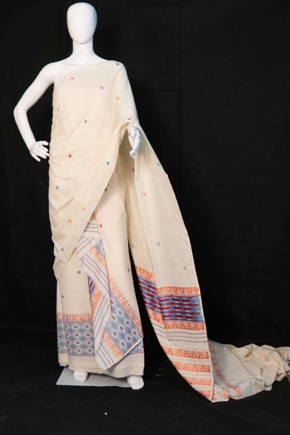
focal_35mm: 45
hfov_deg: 29.9
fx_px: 544
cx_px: 145
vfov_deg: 43.6
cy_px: 218
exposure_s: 1/160
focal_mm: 30
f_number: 2.8
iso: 800
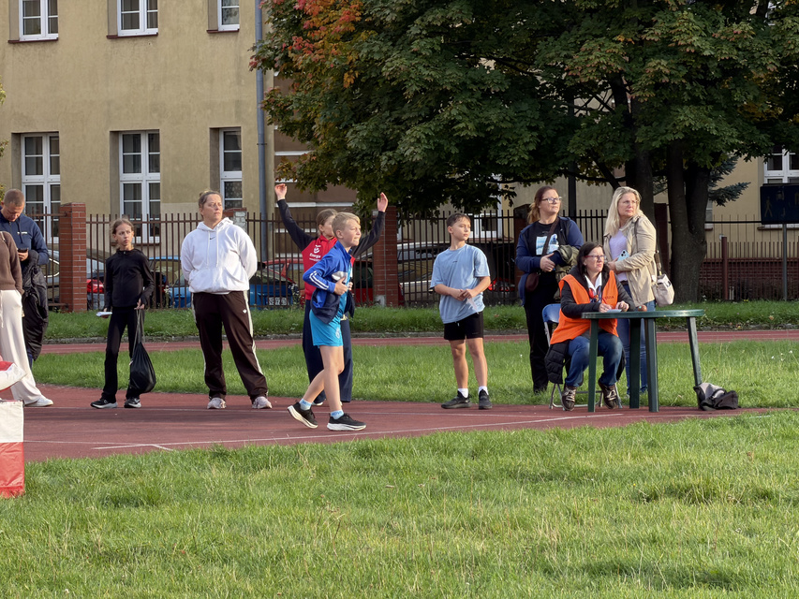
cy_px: 300
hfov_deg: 9.9
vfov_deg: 7.4
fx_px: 4617
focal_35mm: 200
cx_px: 400
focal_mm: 16.89
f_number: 2.8
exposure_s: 1/147
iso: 40
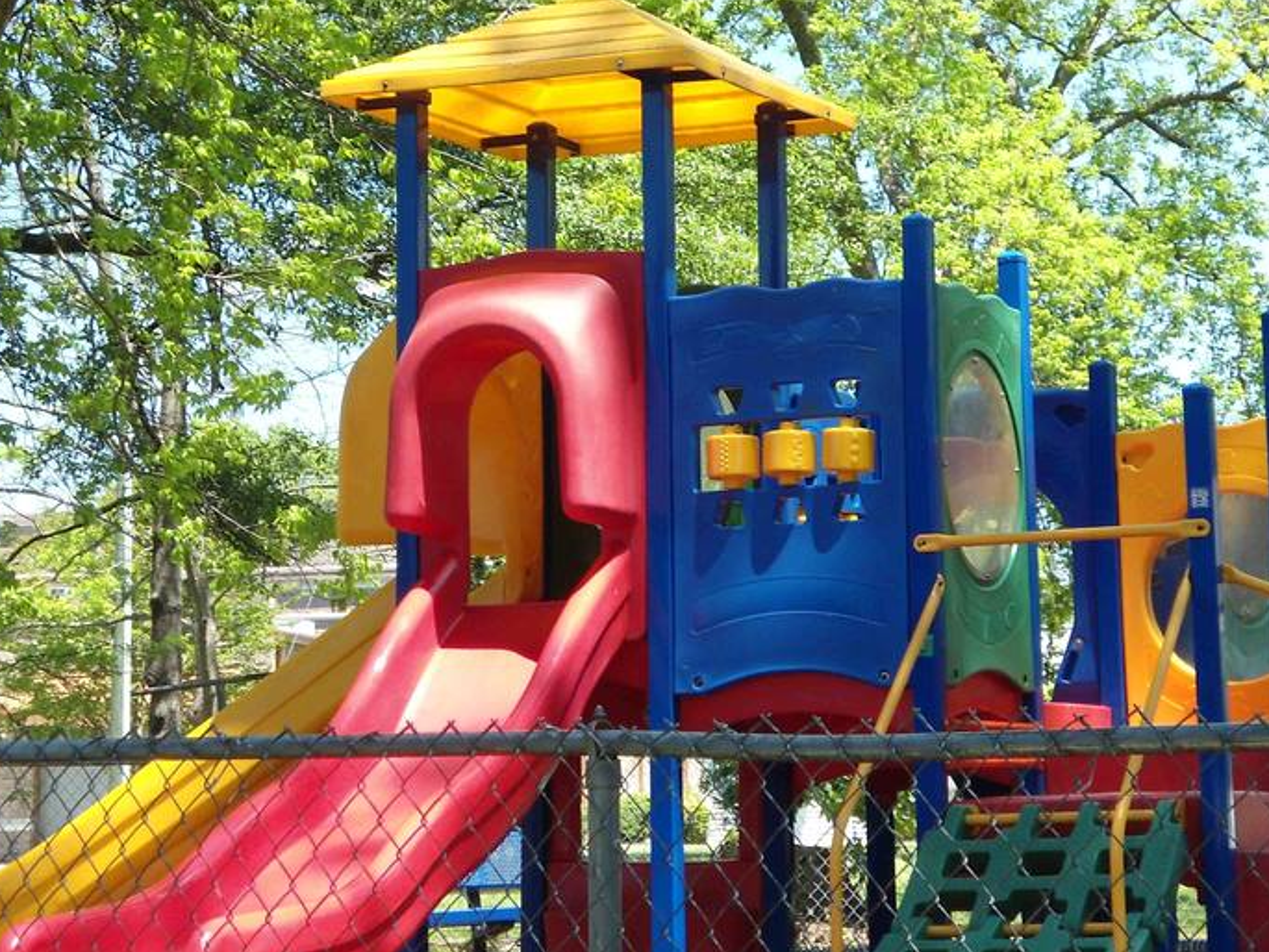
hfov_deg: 18.2
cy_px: 300
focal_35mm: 108
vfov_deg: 13.7
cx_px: 839
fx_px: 3960
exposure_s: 1/125
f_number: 4.7
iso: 80
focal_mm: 13.2
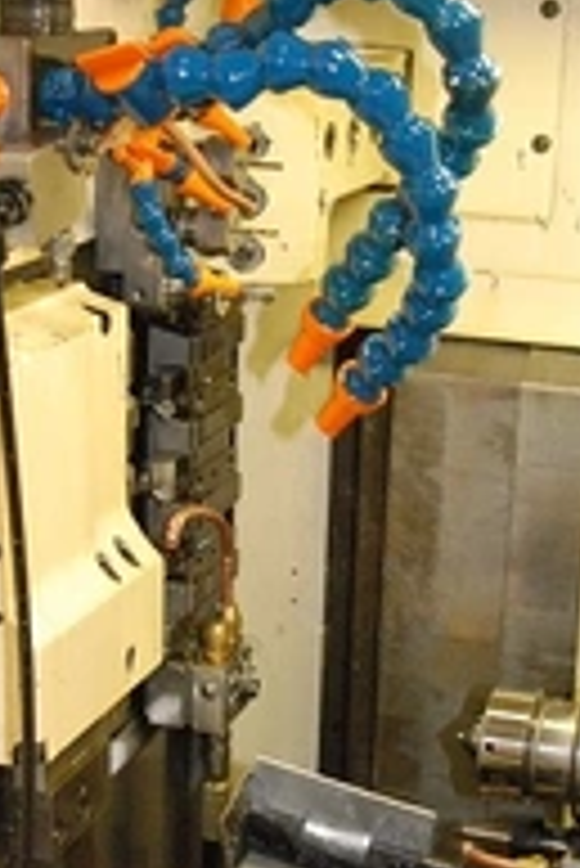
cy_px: 702
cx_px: 353
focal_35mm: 87
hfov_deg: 15.7
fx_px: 2099
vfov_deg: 23.0
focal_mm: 28
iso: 1600
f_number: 5.6
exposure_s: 1/60
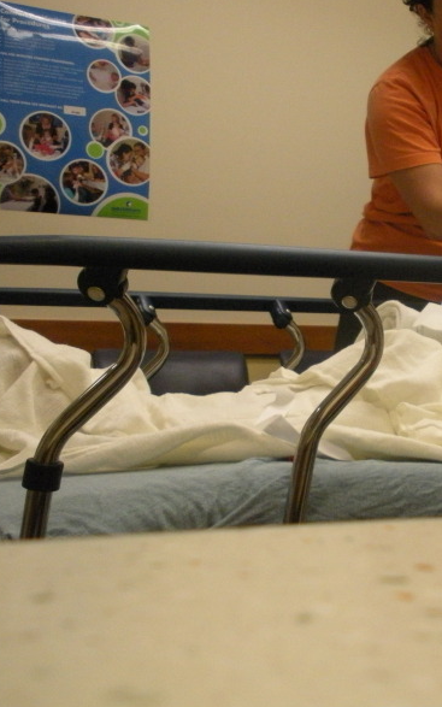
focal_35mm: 52
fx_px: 1002
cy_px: 347
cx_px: 444
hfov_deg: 23.8
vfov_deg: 38.9
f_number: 3.5
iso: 398
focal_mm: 6.3
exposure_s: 1/60
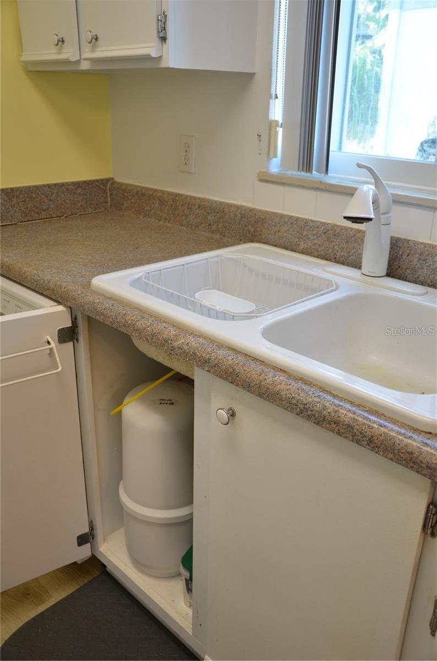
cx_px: 218
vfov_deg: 59.6
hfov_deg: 41.5
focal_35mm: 32
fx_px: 577
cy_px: 330
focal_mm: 21
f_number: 4.5
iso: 400
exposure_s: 1/80
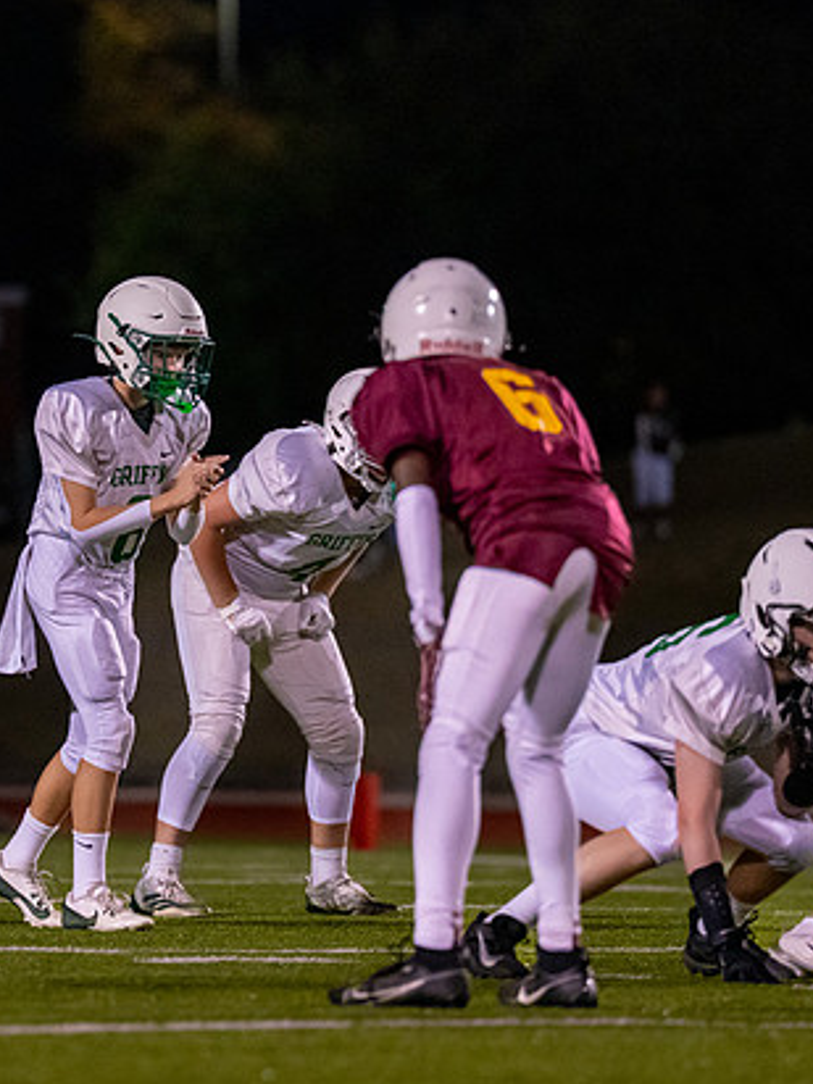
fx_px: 13215
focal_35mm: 422
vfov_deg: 4.7
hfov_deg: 3.5
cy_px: 544
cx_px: 149
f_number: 2.8
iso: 6400
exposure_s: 1/1250
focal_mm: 200
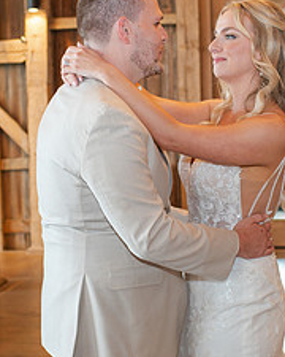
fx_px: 1075
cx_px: 132
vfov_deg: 18.8
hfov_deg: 15.1
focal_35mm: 102
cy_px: 193
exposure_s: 1/200
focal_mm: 35
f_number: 3.2
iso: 1000
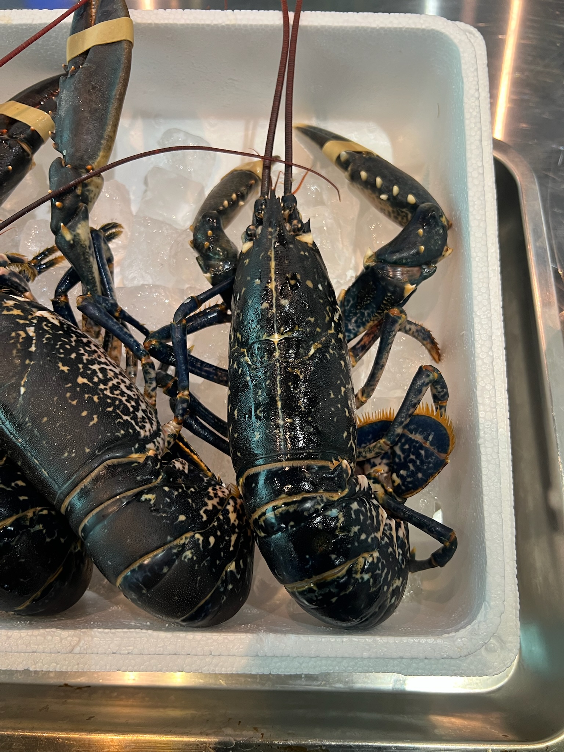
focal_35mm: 26
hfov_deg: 53.1
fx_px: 565
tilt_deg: -69.7
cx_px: 282
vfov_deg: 67.3
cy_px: 376
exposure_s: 1/50
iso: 125
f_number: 1.5
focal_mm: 5.7
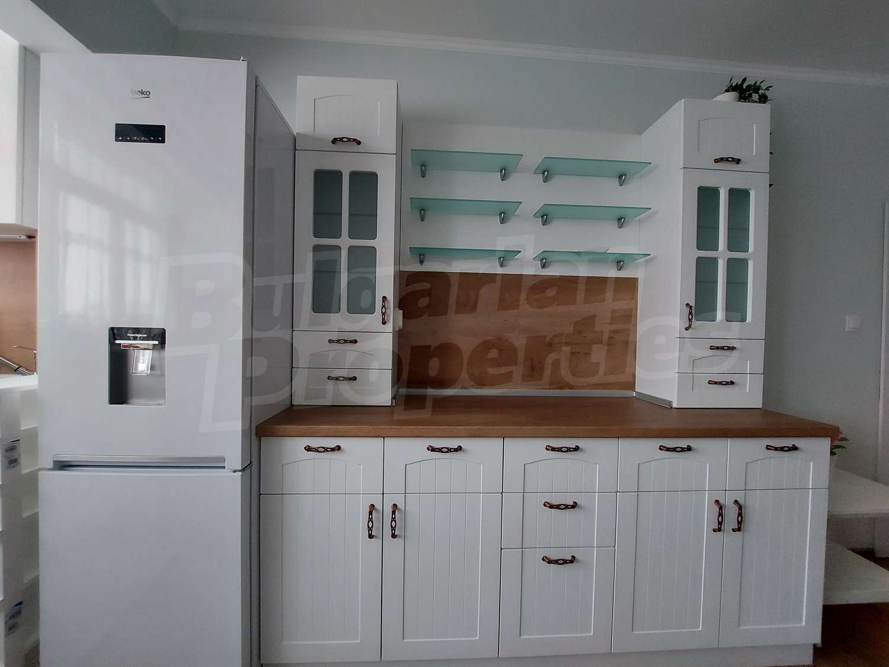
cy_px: 334
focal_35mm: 13
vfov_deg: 89.9
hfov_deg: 106.2
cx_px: 444
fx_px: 334
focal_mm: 1.74
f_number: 2.2
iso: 400
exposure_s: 1/50
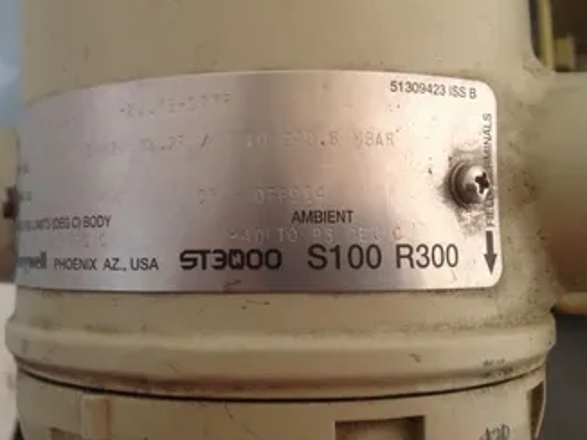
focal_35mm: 43
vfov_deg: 33.5
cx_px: 234
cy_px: 180
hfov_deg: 43.7
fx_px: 729
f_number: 2.4
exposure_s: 1/20
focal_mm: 4.28
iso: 125
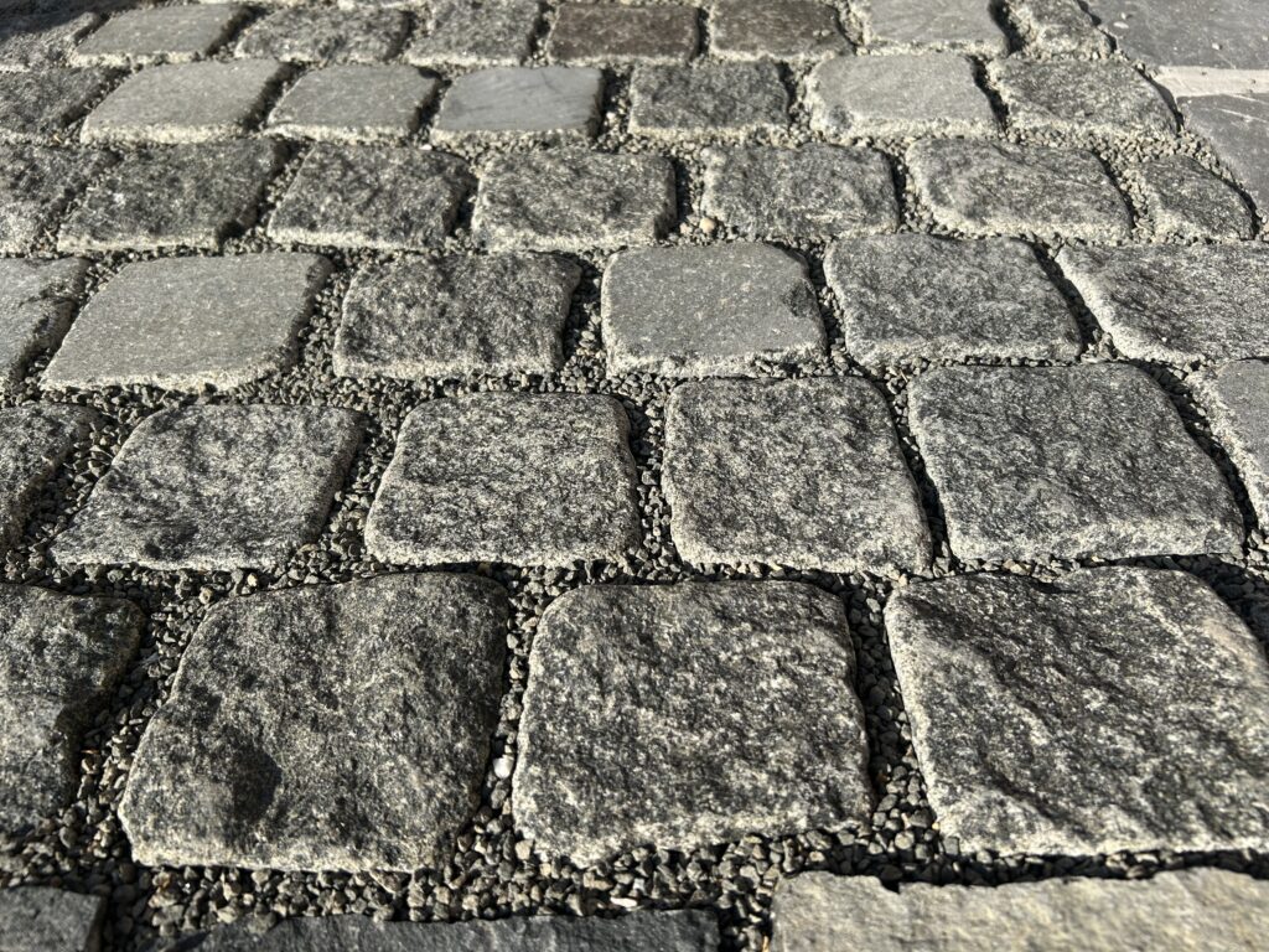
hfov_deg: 67.3
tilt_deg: -45.3
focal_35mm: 26
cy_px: 476
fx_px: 953
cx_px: 634
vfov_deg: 53.1
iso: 50
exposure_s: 1/2632
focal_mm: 5.7
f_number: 1.5
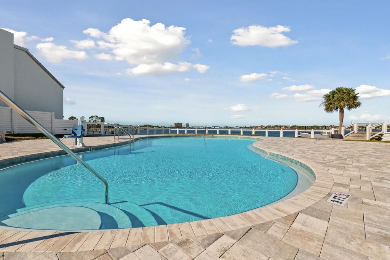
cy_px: 130
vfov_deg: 73.7
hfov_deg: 96.8
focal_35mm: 16
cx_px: 195
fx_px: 173
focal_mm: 16
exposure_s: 1/500
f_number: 9
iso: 400
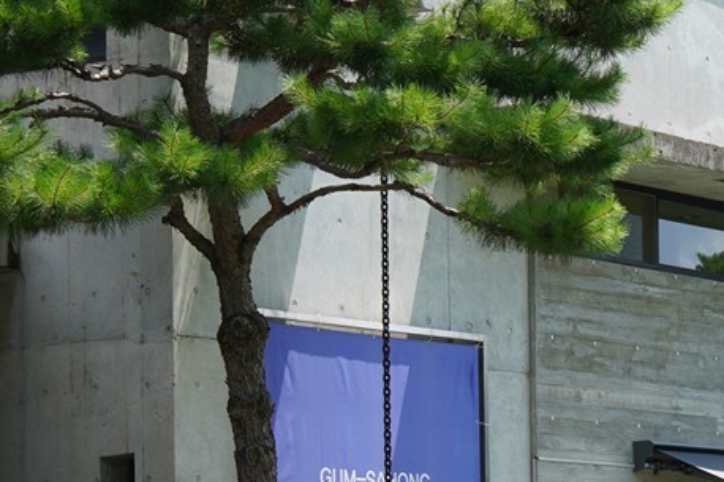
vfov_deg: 8.9
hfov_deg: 12.6
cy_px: 567
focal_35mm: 153
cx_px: 1152
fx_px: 3076
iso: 200
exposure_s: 1/100
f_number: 13
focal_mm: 35
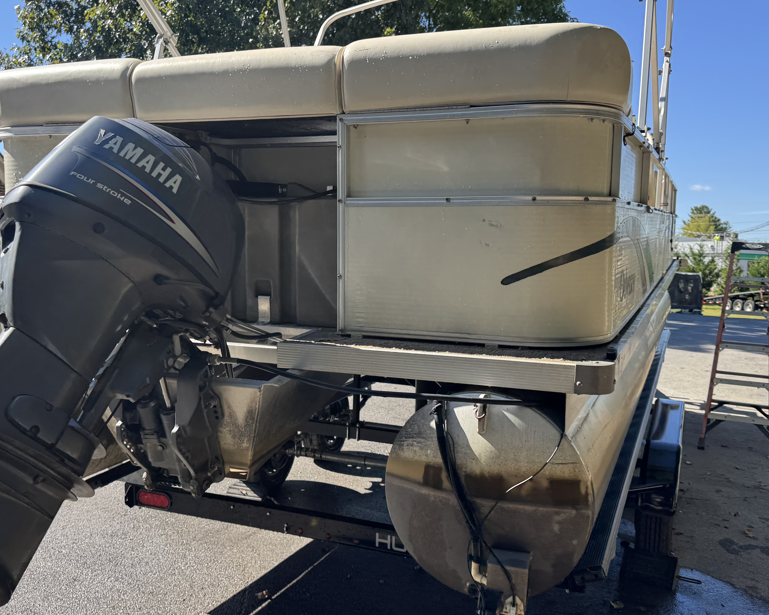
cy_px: 300
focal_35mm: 34
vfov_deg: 43.3
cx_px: 383
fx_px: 774
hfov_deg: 52.8
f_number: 1.78
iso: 80
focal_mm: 6.76
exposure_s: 1/1238
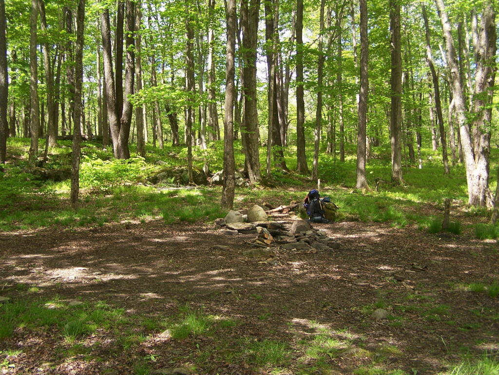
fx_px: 548
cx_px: 250
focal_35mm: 38
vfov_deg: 37.7
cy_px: 188
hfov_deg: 49.0
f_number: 2.8
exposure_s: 1/160
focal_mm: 6.3
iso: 80
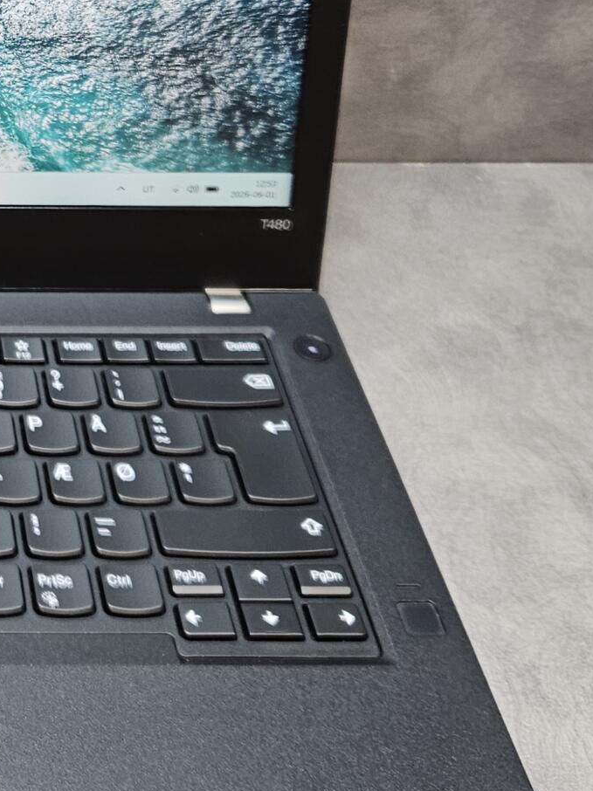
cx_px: -166
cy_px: 146
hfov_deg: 20.7
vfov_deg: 29.1
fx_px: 1485
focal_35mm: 65
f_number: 1.8
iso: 200
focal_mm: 5.4
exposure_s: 1/100
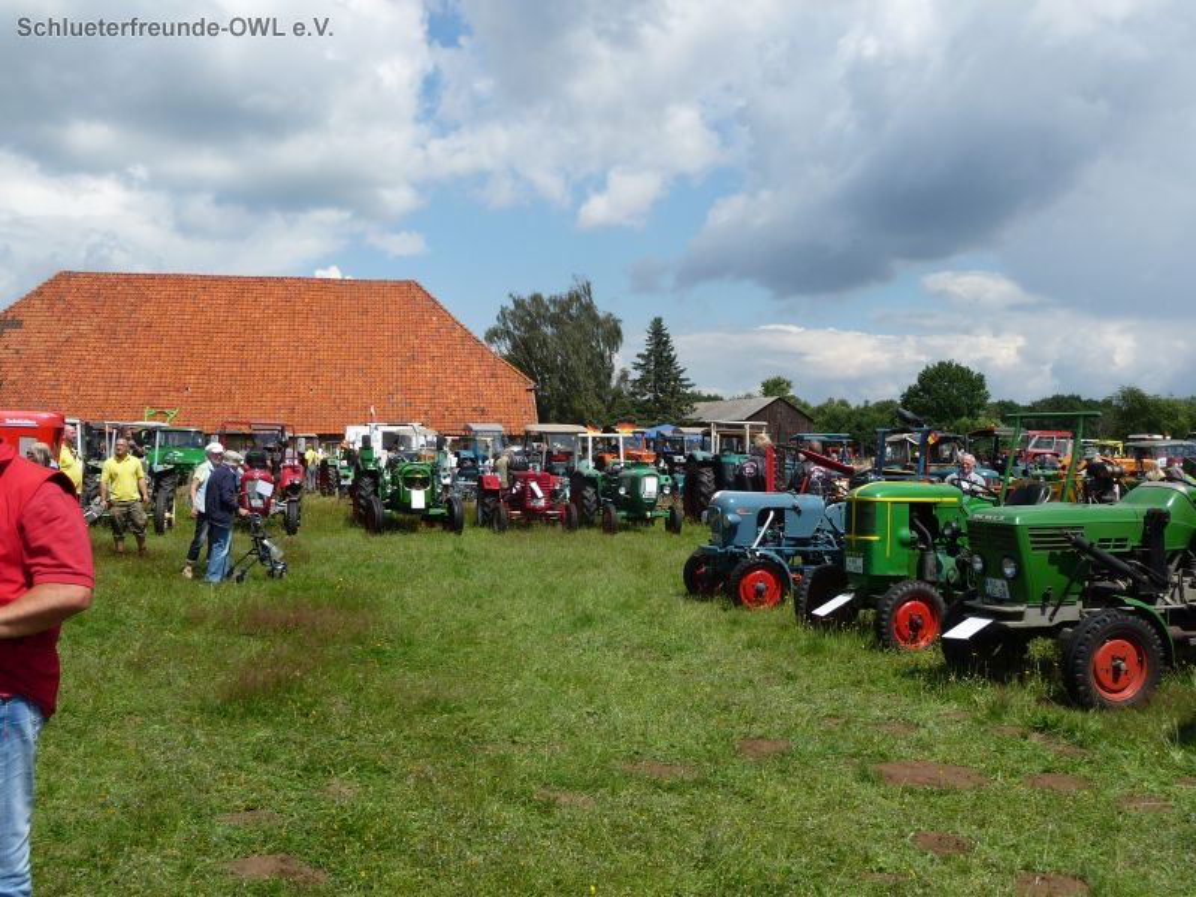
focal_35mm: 36
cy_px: 448
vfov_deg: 39.7
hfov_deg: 51.4
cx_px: 598
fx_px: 1244
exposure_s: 1/1000
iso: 100
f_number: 3.7
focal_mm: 6
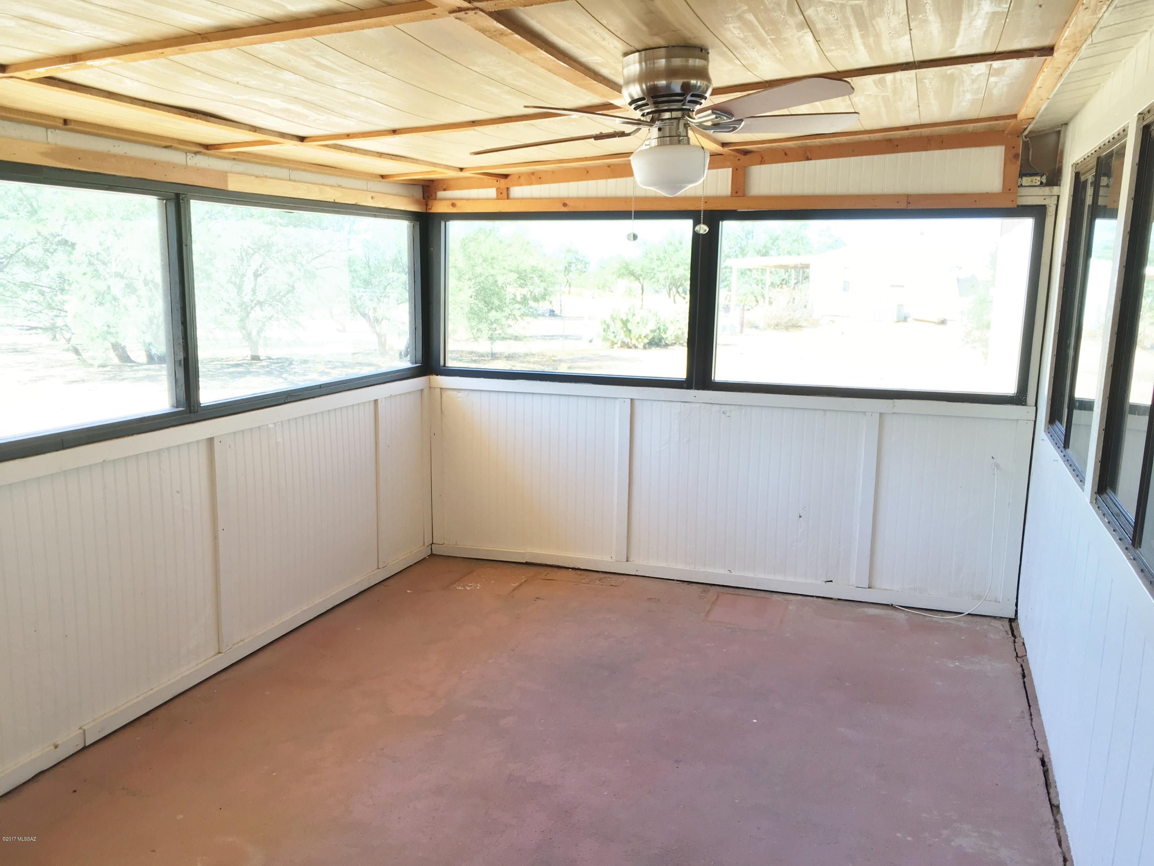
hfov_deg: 61.7
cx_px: 577
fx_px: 967
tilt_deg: -9.8
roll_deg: -2.1
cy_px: 433
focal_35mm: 29
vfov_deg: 48.2
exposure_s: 1/60
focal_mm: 4.15
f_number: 2.2
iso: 32
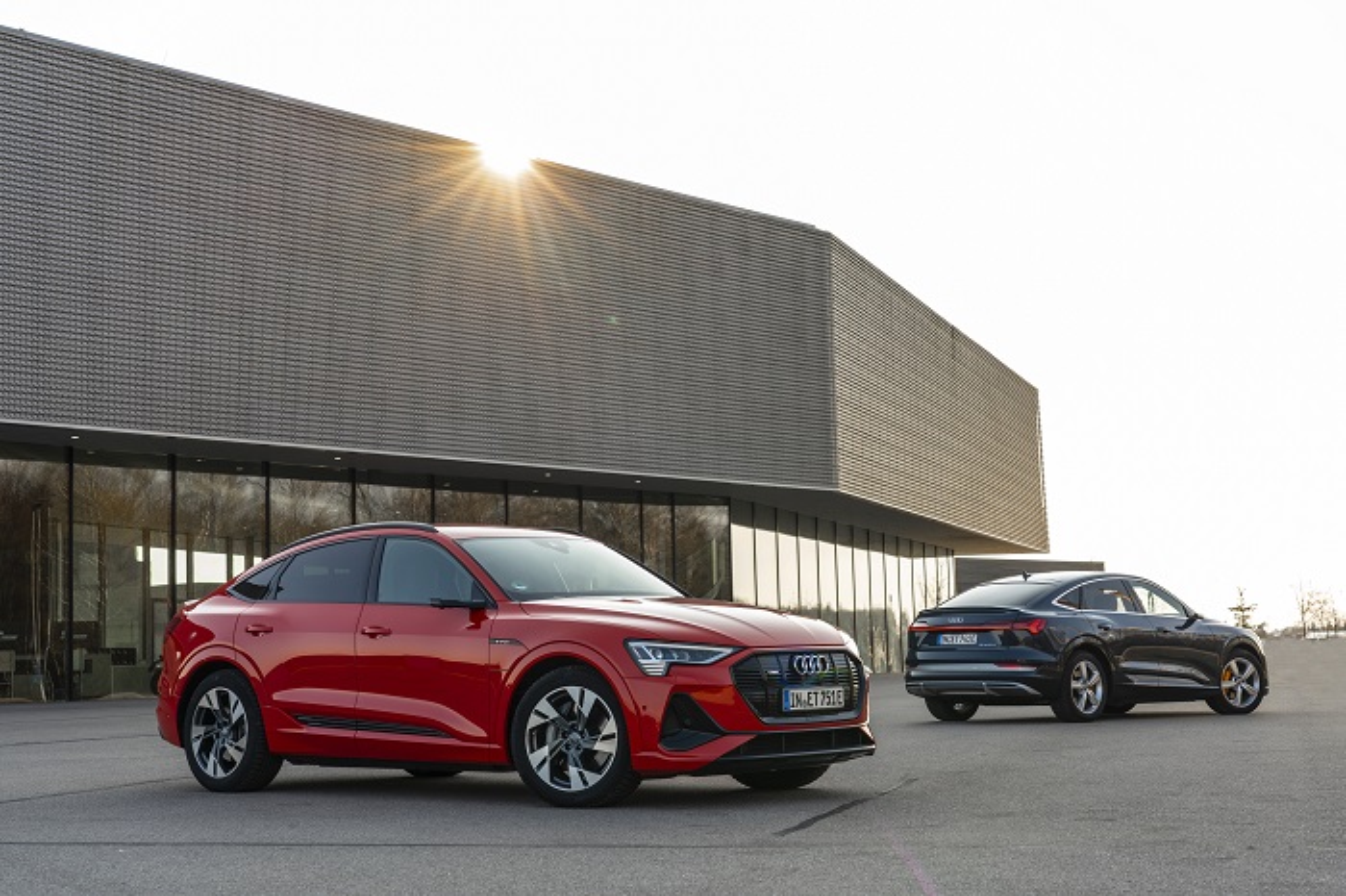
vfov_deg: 23.8
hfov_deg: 35.1
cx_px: 673
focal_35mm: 57
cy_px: 448
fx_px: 2130
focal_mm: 57
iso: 50
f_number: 8
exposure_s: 1/80
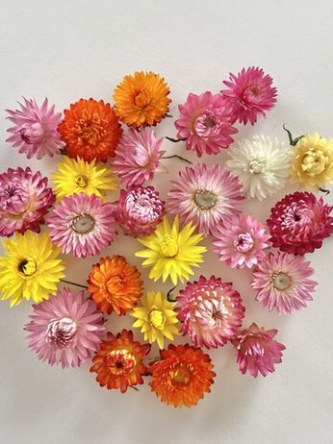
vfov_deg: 65.3
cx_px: 164
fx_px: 347
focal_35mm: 27
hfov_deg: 51.3
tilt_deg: -85.8
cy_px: 227
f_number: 1.8
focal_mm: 4.25
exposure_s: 1/121
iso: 80
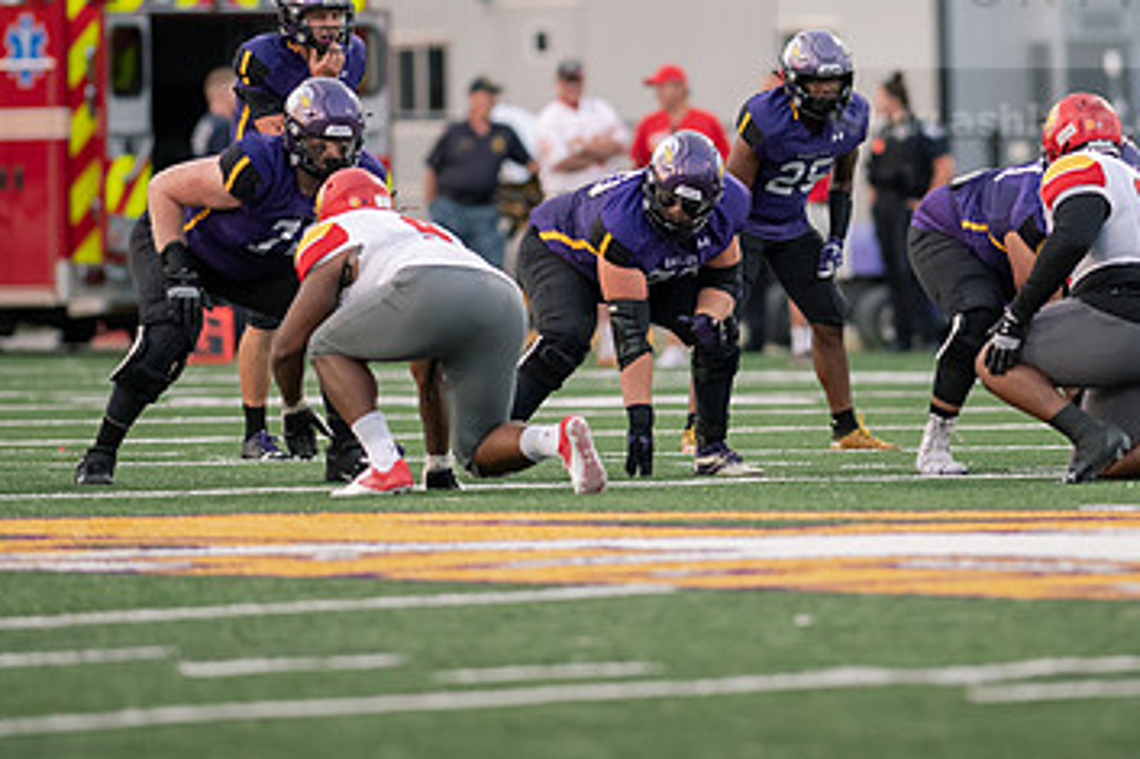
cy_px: 189
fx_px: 15604
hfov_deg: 4.2
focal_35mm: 493
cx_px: 681
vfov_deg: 2.8
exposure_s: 1/800
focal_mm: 300
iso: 2000
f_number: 2.8
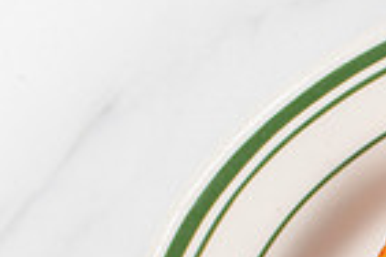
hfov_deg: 7.0
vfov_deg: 4.8
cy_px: 404
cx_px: 681
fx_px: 3077
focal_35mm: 287
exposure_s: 1/250
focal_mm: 50
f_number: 10
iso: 200
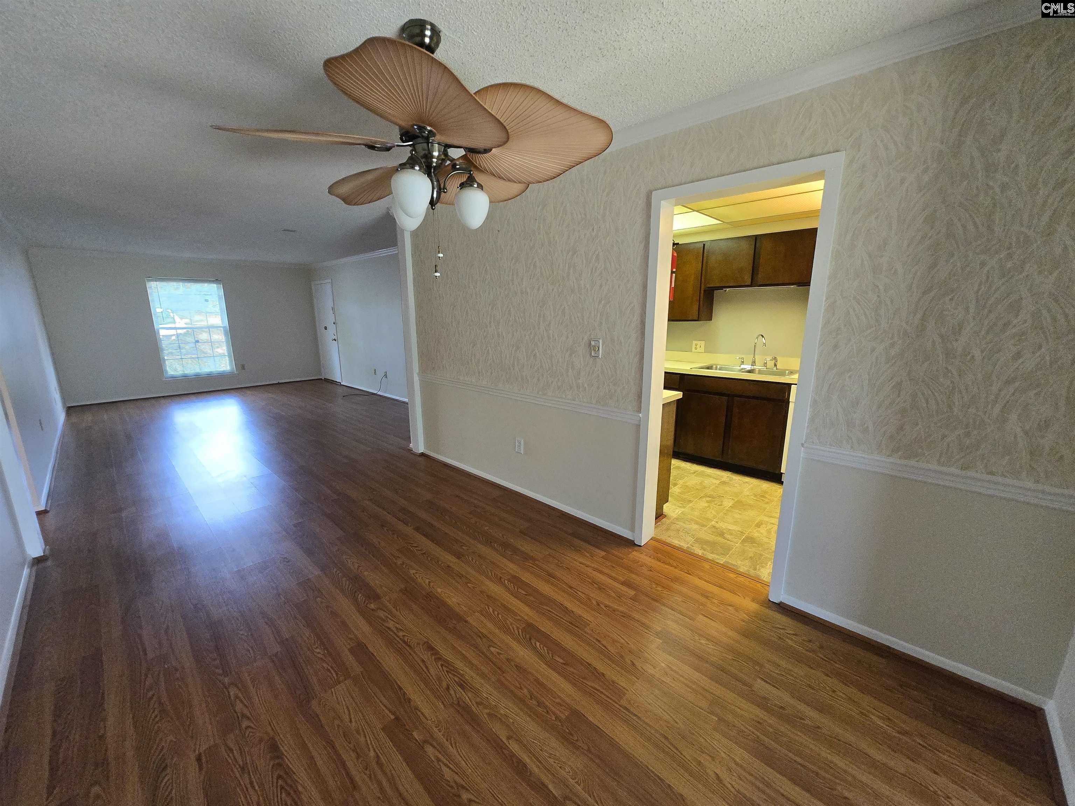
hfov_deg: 106.2
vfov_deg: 89.9
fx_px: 404
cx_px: 538
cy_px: 403
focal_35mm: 13
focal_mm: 1.7
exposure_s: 1/60
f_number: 2.2
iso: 500
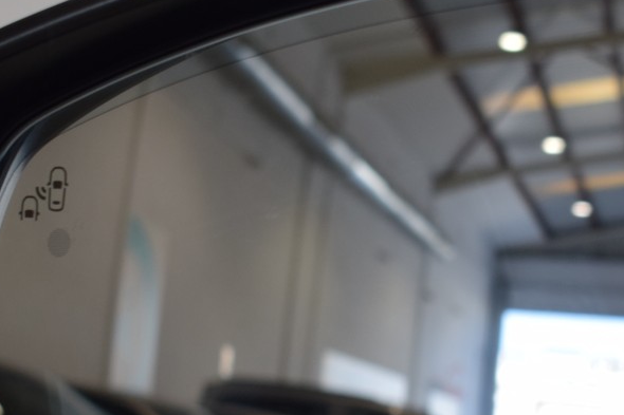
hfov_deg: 16.8
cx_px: 370
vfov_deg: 11.2
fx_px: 2114
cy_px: 361
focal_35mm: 122
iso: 400
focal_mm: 32
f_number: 5.6
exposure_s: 1/125
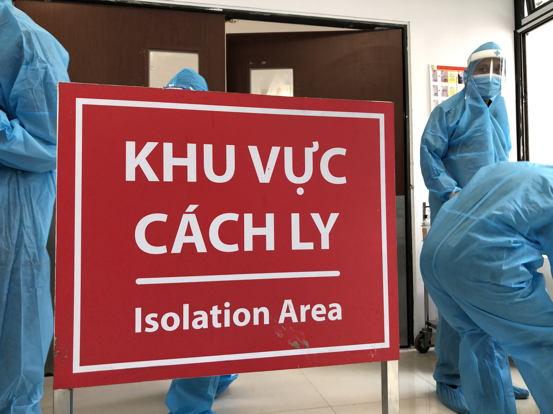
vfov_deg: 49.7
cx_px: 276
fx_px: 447
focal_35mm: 28
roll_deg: +0.3
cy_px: 207
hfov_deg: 63.4
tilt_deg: +8.9
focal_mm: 4
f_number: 1.8
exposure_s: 1/33
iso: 25
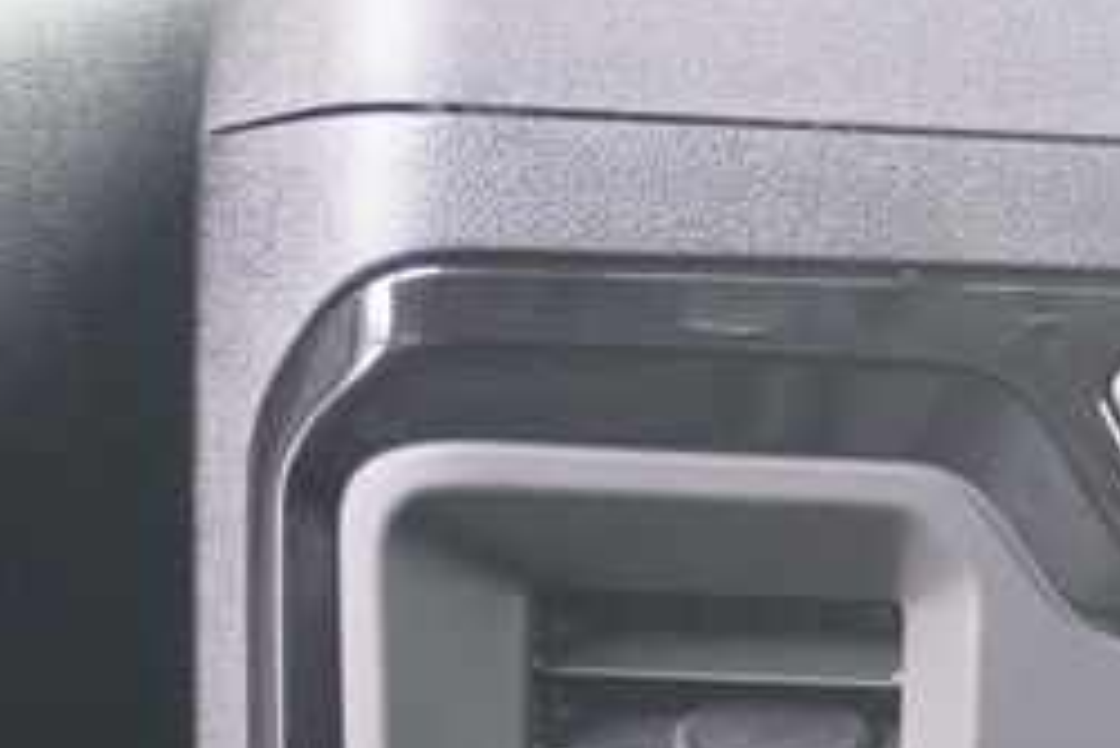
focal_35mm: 111
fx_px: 3464
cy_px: 730
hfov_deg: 17.5
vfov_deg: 12.2
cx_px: 1357
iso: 5000
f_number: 4.5
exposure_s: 1/160
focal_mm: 29
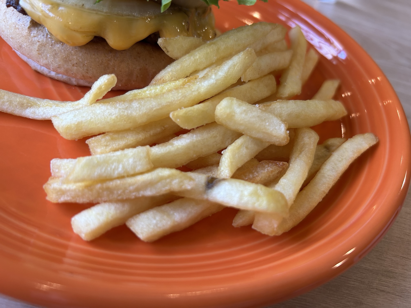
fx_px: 309
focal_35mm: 26
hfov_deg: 67.3
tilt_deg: -48.1
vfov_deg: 53.1
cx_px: 206
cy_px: 154
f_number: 1.5
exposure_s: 1/100
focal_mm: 5.7
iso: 64
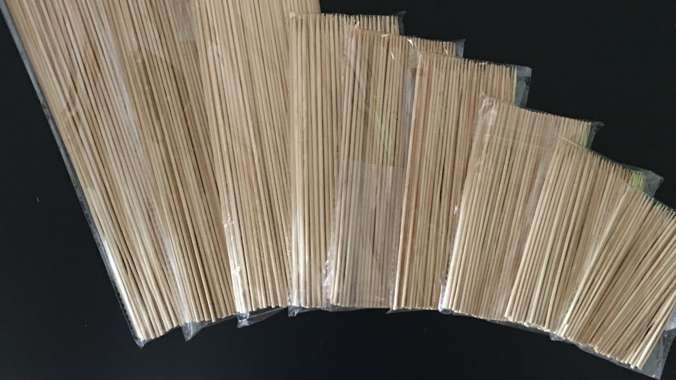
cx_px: 336
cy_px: 99
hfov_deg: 52.8
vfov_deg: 30.7
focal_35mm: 38
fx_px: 681
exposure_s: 1/4
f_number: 2.2
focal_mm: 4.15
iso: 160
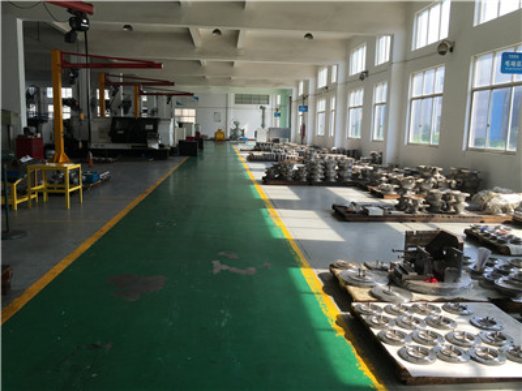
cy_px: 196
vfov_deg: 48.2
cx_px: 261
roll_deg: -1.5
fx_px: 437
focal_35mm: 29
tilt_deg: -6.2
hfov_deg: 61.7
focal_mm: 4.15
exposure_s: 1/288
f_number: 2.2
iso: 25
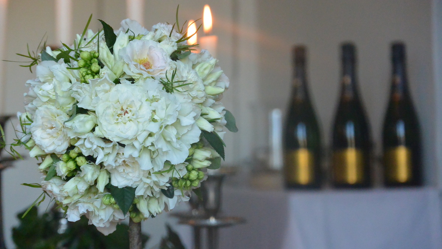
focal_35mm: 117
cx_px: 220
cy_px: 124
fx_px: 1371
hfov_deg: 18.3
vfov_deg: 10.4
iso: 1600
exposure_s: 1/500
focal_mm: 41.2
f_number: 4
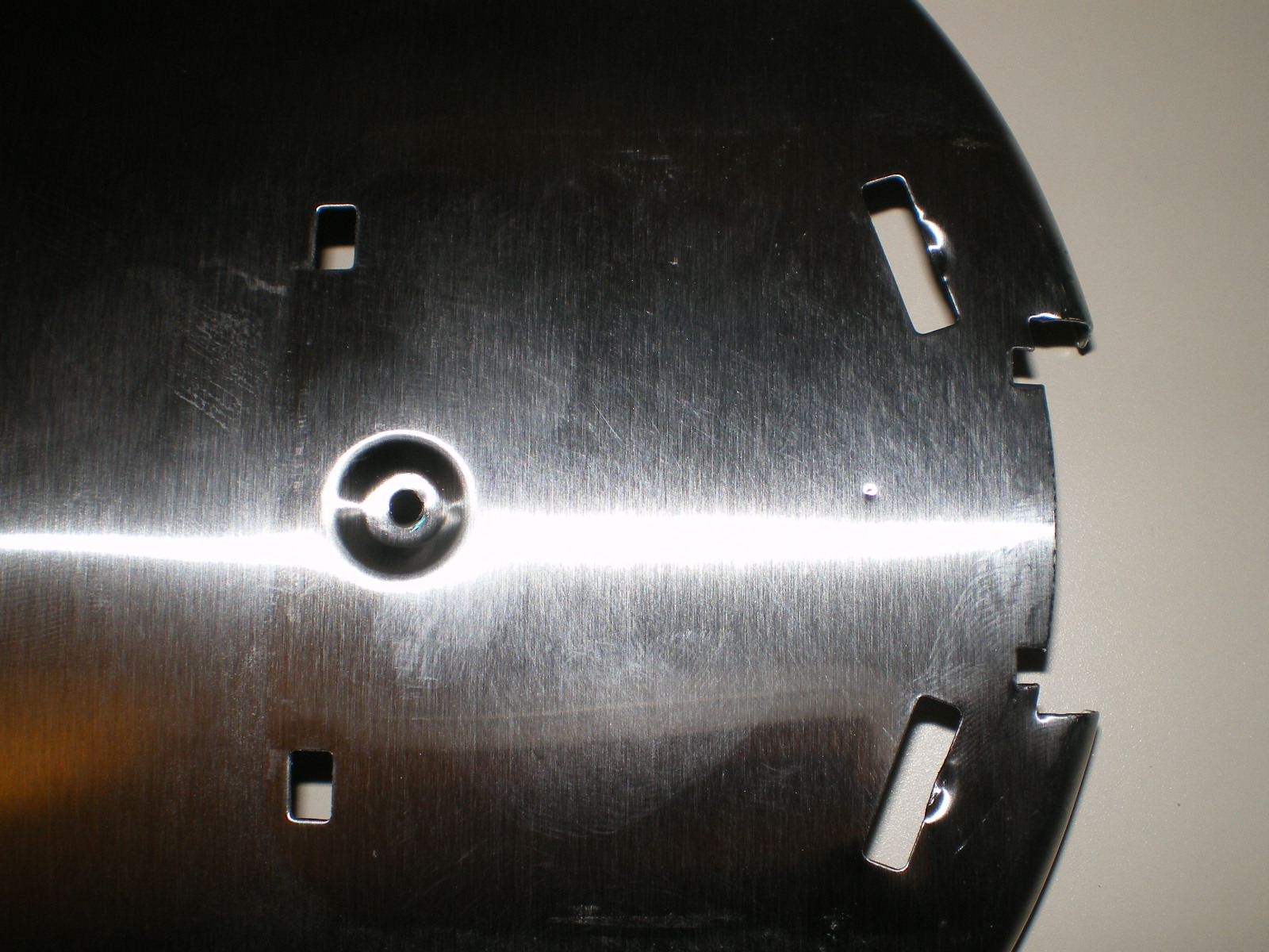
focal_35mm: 38
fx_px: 1393
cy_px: 476
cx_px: 634
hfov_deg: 49.0
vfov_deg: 37.7
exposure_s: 1/30
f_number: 4.6
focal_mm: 6.3
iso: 64
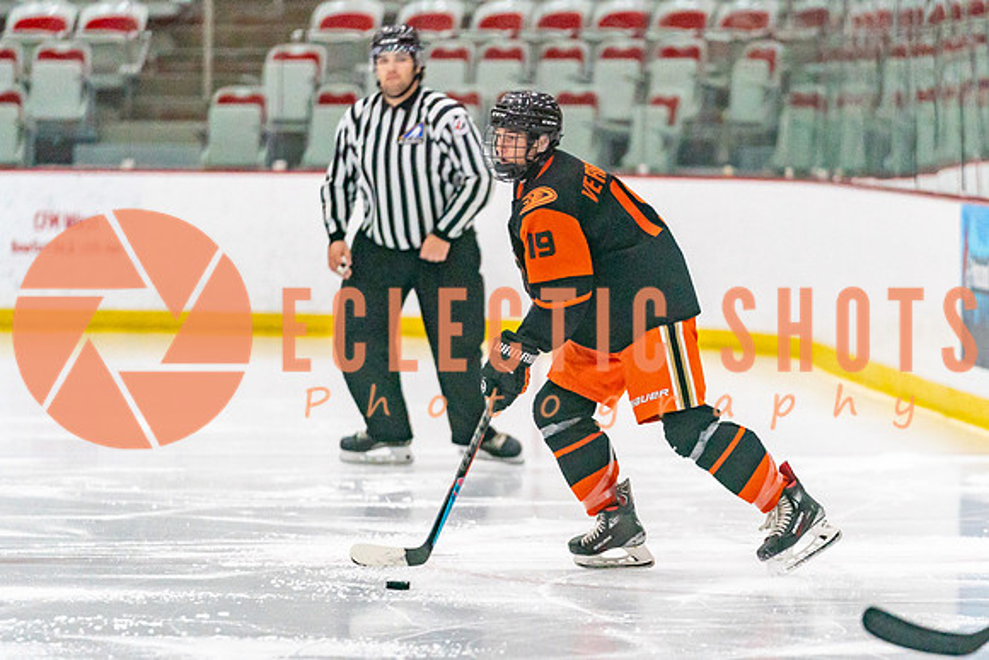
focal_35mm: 315
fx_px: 8655
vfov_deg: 4.4
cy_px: 434
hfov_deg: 6.5
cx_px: 545
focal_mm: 200
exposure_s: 1/1250
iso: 3200
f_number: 2.8
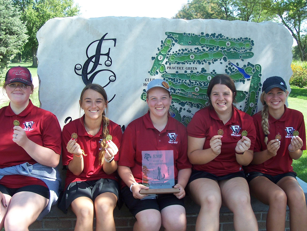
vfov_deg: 30.3
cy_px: 116
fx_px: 426
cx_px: 154
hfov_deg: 39.7
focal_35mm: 48
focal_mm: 8
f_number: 3.2
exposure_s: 1/180
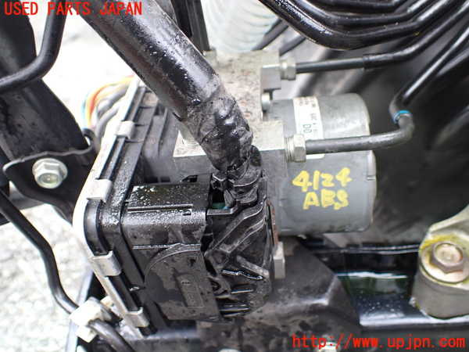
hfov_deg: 60.0
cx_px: 234
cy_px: 176
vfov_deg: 46.8
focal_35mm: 30
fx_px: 406
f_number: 2.3
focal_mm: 5.4
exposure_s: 1/125
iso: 320
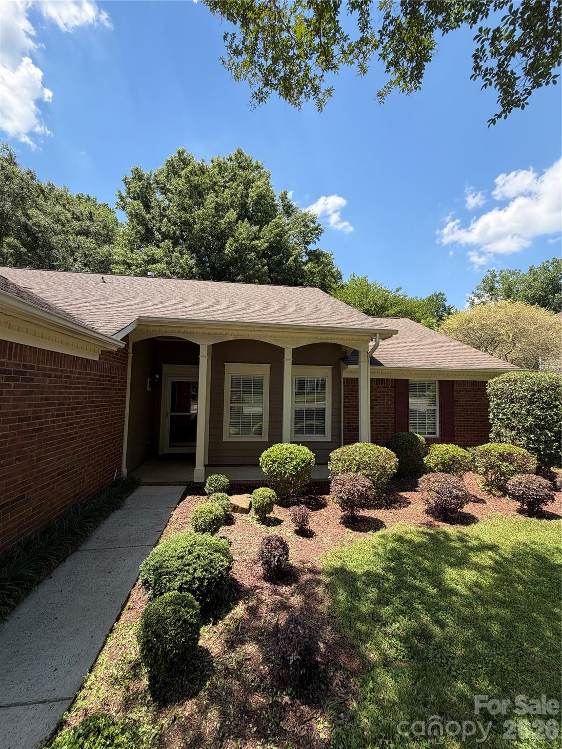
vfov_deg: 102.1
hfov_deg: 85.7
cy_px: 374
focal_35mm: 14
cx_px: 281
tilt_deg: +5.1
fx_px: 303
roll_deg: -1.9
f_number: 2.2
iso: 40
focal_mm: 2.22
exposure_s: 1/760
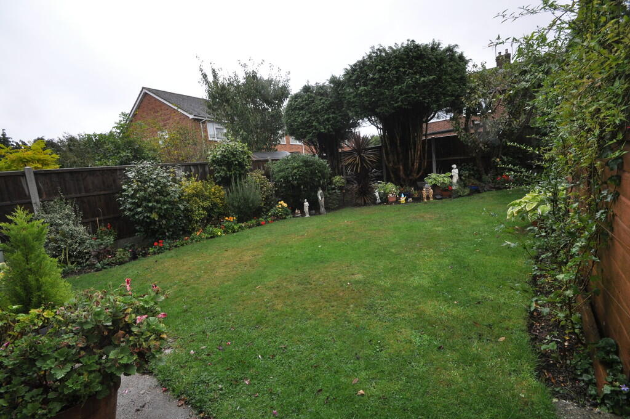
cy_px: 210
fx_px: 262
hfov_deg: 100.5
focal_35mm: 15
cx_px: 315
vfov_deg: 77.2
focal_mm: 10
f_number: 7.1
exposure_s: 1/200
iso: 800
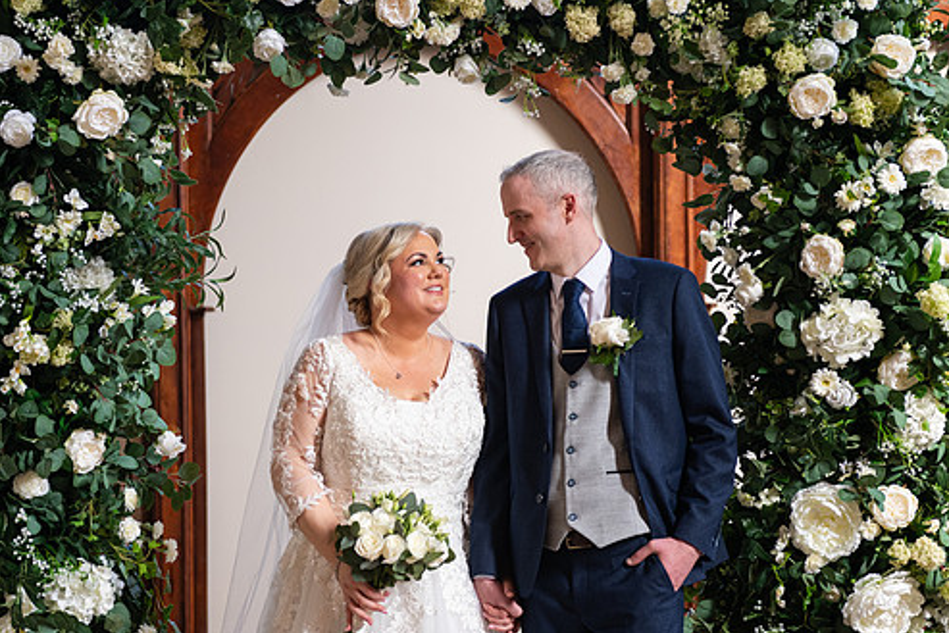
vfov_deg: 18.7
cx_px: 431
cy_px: 343
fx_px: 1925
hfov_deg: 27.7
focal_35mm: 73
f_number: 3.5
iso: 800
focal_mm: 62
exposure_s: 1/160
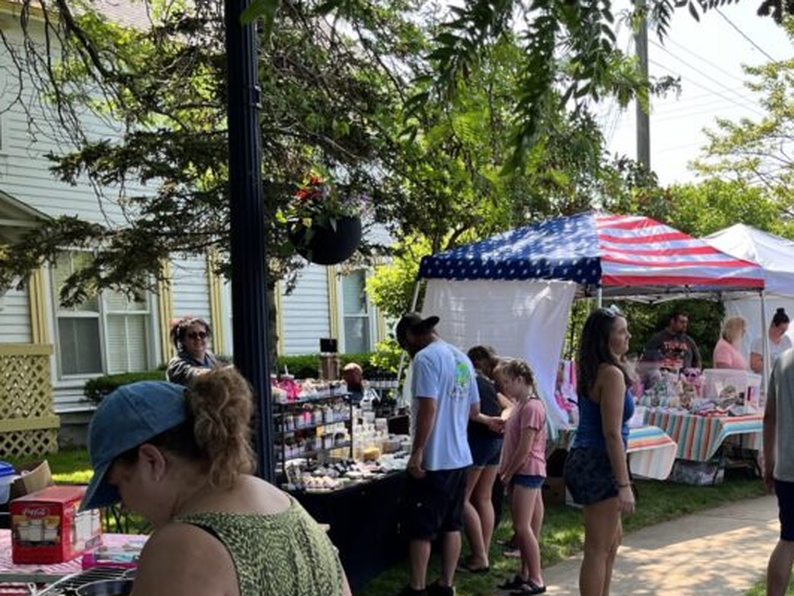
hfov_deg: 37.0
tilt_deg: -7.2
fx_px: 1147
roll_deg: -0.1
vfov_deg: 28.7
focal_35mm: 50
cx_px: 622
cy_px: 450
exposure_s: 1/761
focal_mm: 5.1
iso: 50
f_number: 1.6
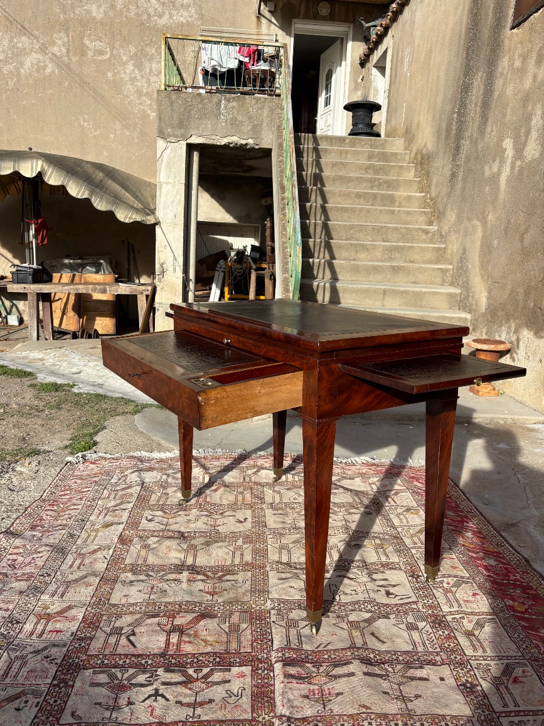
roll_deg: -3.6
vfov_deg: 65.3
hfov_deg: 51.3
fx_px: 566
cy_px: 351
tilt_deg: -9.0
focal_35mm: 27
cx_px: 265
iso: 50
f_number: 1.6
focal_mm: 5.96
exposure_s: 1/2451
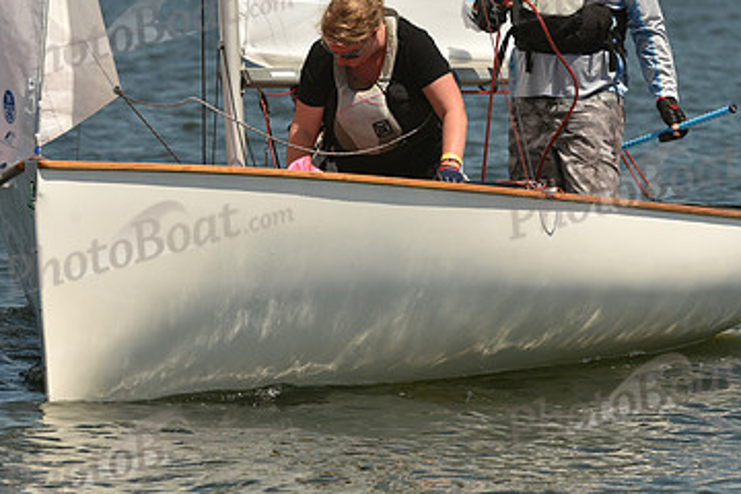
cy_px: 108
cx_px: 401
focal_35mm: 387
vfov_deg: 3.6
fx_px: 7965
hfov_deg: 5.3
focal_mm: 240
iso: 250
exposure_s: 1/1250
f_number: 8
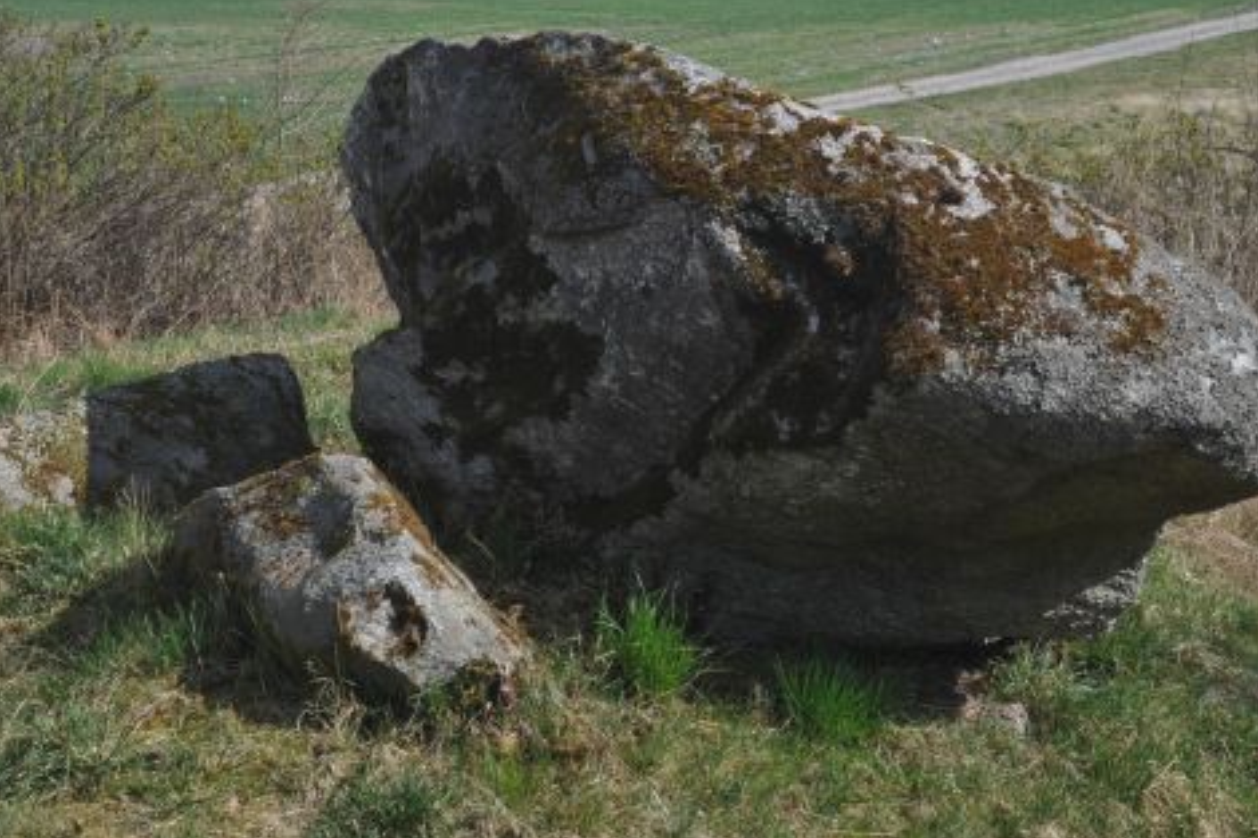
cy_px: 187
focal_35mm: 68
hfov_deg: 29.6
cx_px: 709
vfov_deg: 19.8
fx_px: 2375
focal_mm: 40
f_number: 11
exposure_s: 1/200
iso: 200
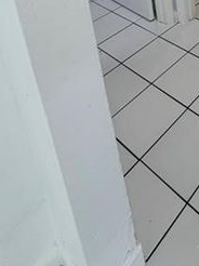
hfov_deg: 30.2
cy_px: -83
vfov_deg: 34.3
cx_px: 256
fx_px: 292
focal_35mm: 38
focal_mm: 2.22
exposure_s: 1/121
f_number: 2.2
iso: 64
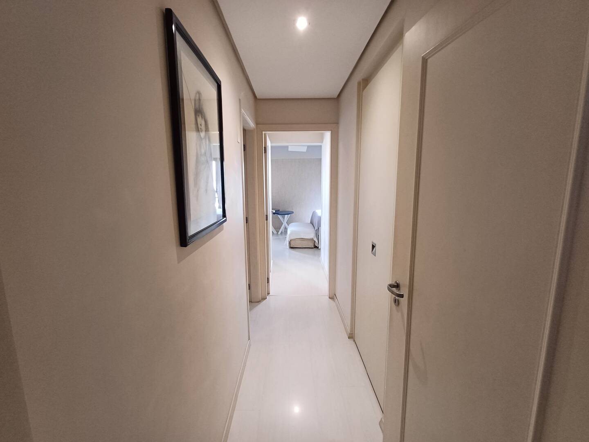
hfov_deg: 94.5
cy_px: 221
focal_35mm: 16
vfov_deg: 78.1
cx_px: 294
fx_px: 272
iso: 160
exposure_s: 1/24
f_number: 2.2
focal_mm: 1.64
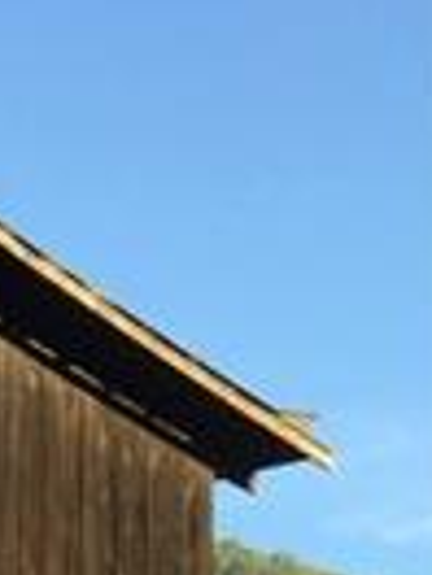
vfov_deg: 10.7
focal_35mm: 169
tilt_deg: +4.1
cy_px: 1141
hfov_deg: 7.8
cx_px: -803
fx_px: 2812
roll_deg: +0.7
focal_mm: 4.15
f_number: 2.2
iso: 32
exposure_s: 1/335
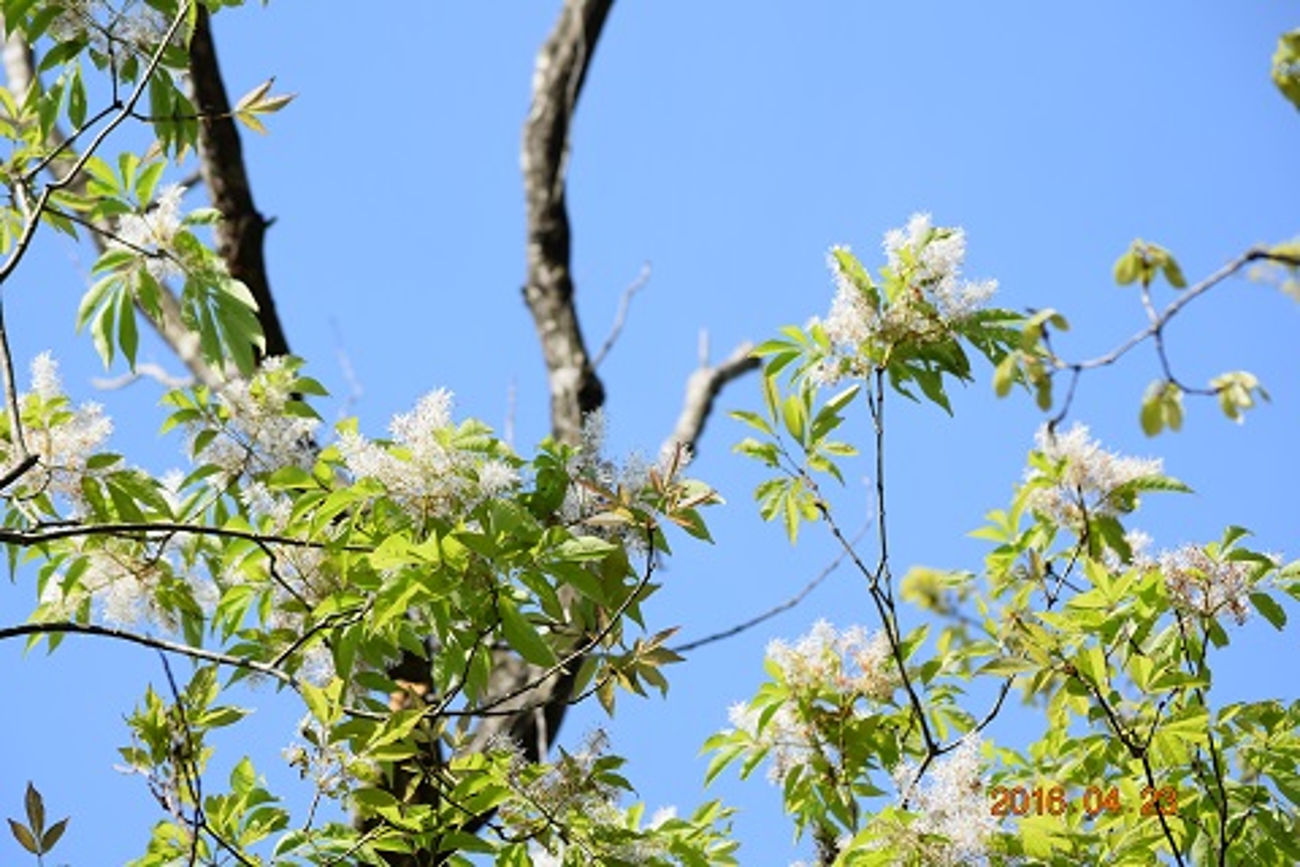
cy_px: 434
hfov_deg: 13.0
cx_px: 650
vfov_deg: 8.7
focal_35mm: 158
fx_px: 5687
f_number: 9
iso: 200
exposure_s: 1/320
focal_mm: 105
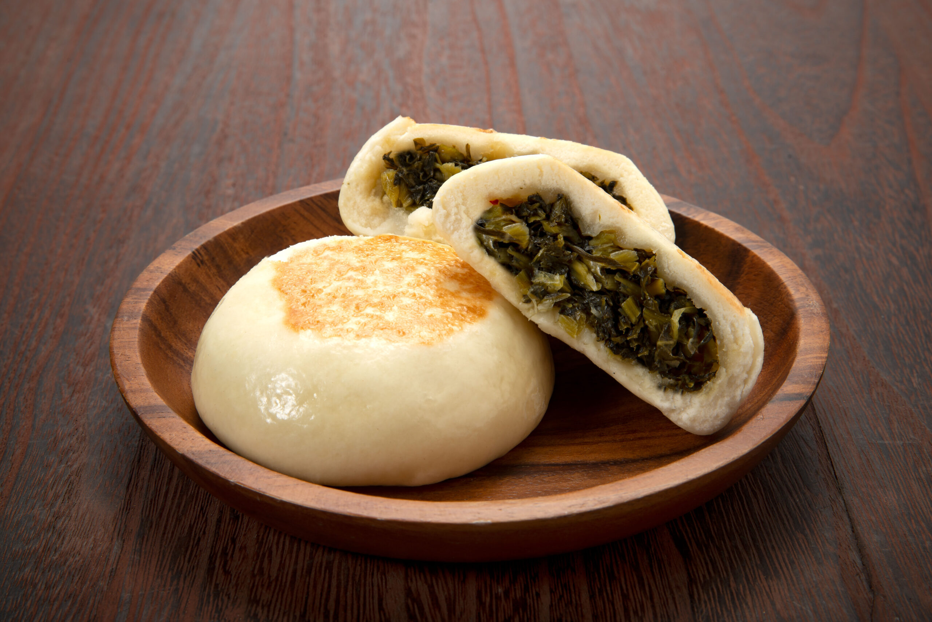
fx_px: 1942
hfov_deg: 27.0
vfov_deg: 18.2
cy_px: 311
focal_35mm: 75
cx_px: 466
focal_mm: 75
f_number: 20
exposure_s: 1/125
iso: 100
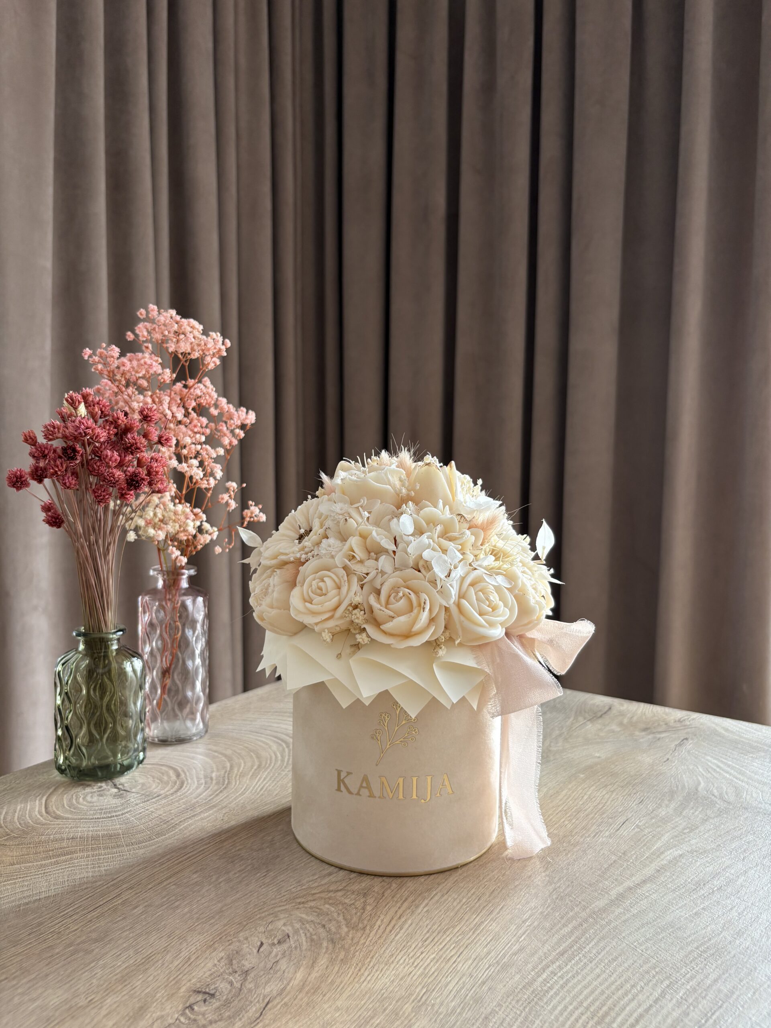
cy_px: 514
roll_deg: -0.4
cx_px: 386
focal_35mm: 26
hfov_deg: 53.1
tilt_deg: -4.0
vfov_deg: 67.3
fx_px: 772
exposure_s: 1/121
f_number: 1.6
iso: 80
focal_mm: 5.96
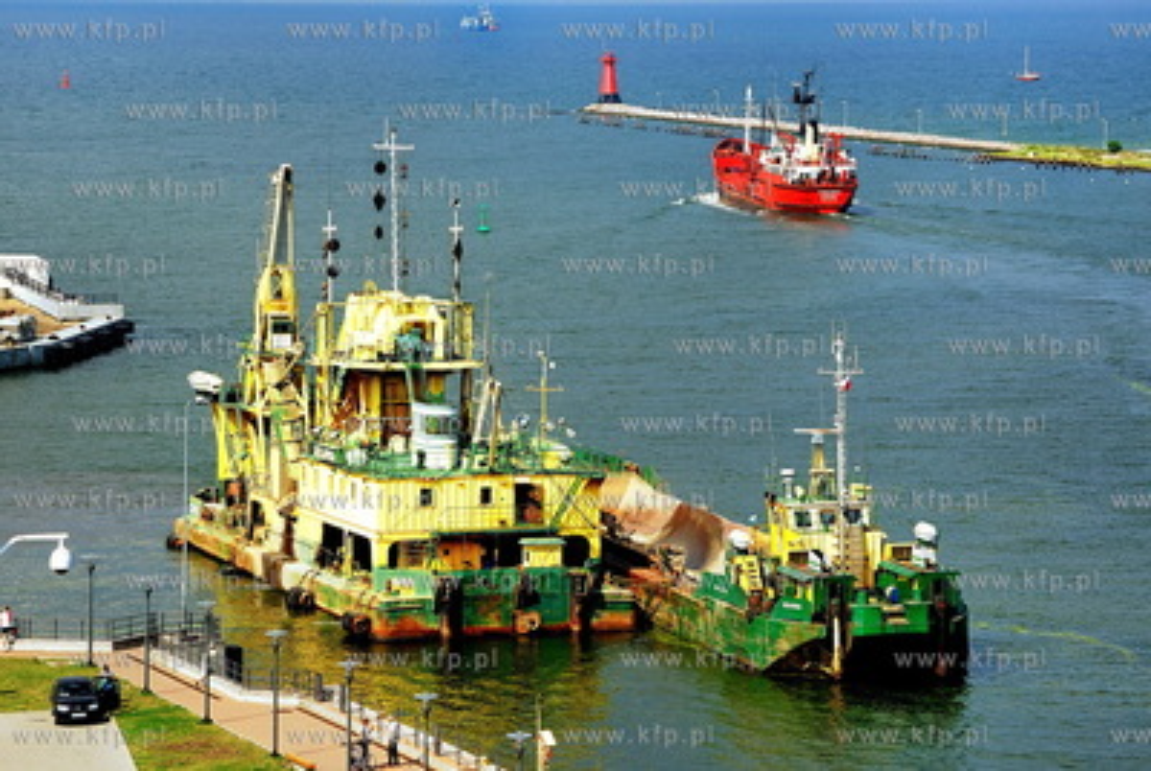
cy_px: 386
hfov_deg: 14.4
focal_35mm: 142
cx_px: 576
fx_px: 4563
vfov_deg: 9.7
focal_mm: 95
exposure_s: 1/320
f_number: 8
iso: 100
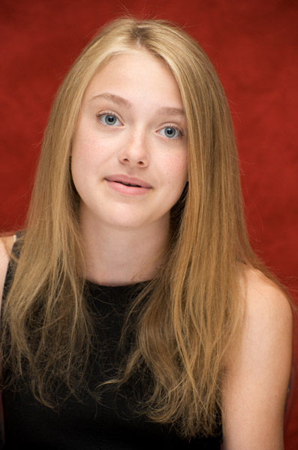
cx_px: 149
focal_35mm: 145
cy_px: 225
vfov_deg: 14.2
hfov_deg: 9.4
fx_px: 1810
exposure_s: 1/60
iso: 500
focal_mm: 145
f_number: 7.1
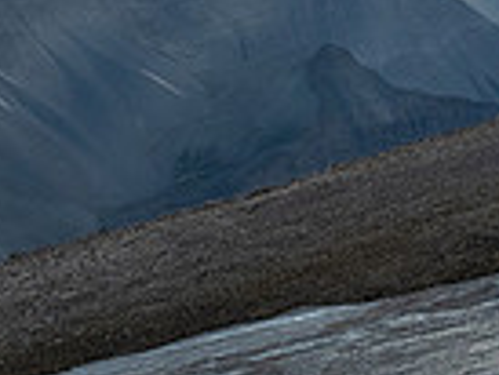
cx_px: 328
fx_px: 2438
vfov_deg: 8.8
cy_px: 133
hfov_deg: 11.7
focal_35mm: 169
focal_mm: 20
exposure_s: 1/125
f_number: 8
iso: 200
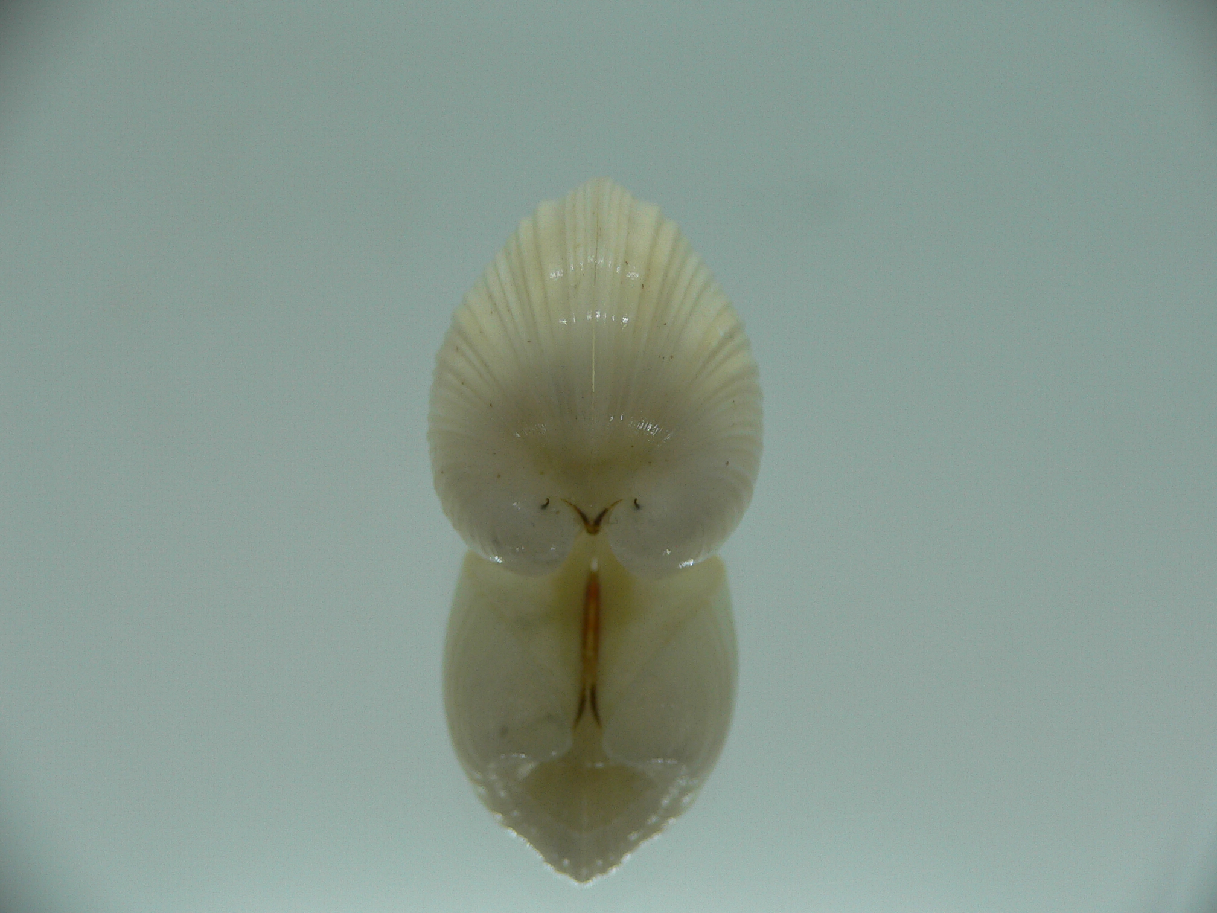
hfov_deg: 52.6
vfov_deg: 40.7
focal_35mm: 35
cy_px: 456
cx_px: 608
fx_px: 1231
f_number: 2.8
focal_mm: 4.6
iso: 80
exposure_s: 1/60
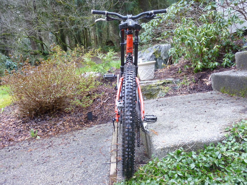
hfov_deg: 58.4
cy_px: 92
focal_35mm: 31
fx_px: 221
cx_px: 124
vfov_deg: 45.4
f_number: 3.6
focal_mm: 5.5
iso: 125
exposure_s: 1/15
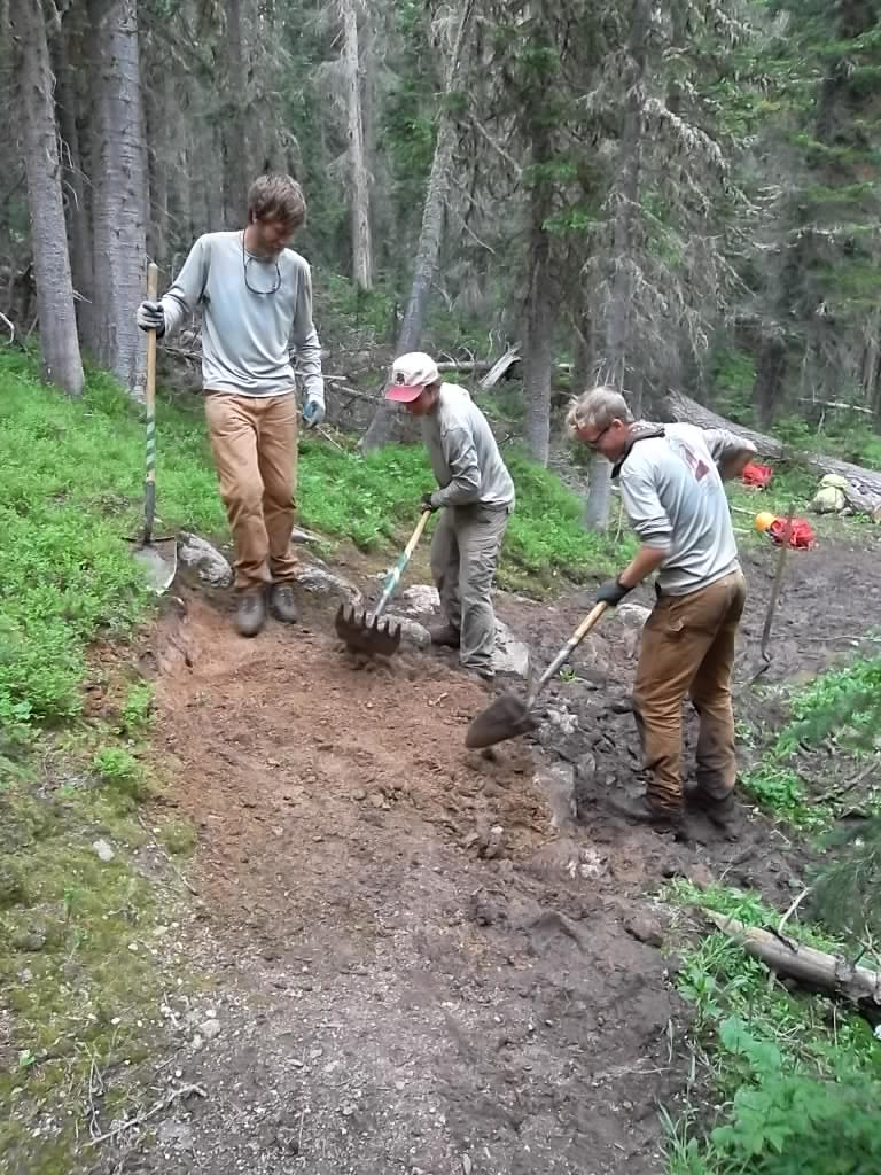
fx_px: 916
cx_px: 440
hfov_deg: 51.4
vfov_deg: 65.3
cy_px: 588
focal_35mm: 27
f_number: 3.5
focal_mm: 4.9
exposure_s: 1/45
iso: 384
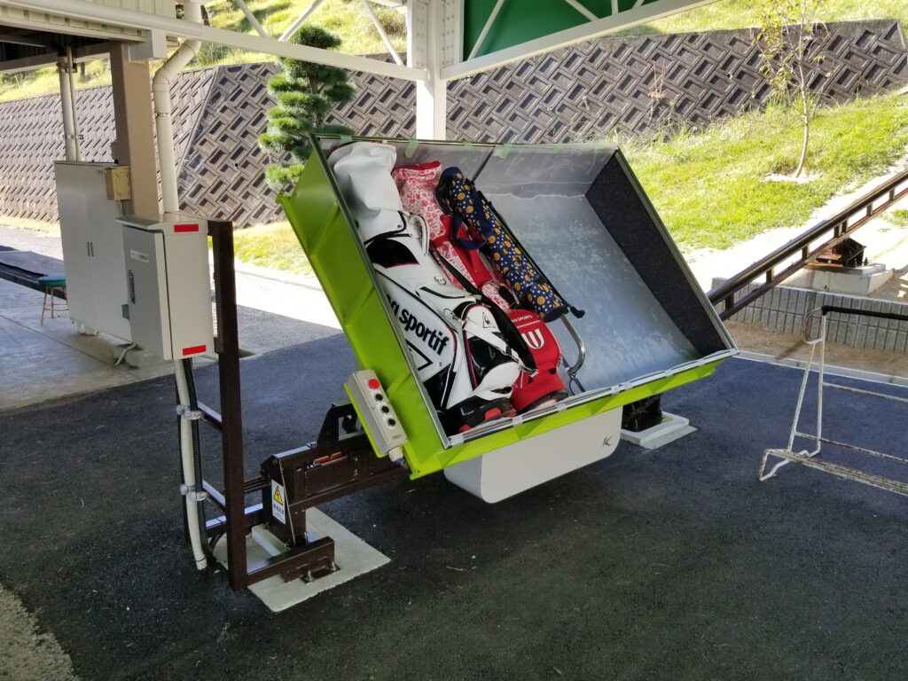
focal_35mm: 26
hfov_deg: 67.3
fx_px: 682
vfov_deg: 53.1
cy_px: 340
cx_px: 454
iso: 50
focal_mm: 4.25
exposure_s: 1/485
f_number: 1.7
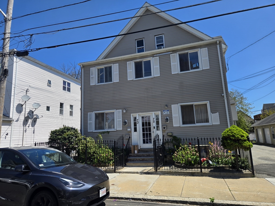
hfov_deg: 73.9
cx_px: 138
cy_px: 103
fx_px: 183
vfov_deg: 58.9
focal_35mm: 23
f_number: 1.8
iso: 25
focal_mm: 5.4
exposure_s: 1/1814
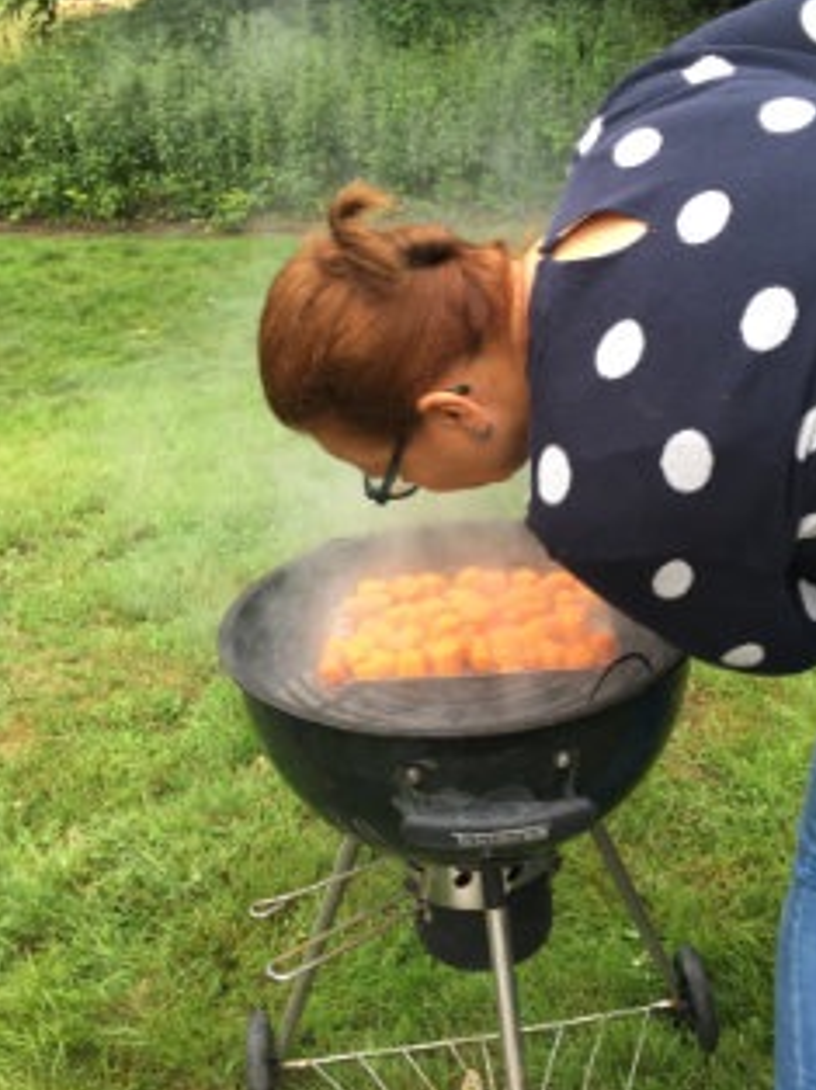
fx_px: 1165
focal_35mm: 37
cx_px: 462
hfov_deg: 38.5
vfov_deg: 50.2
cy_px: 538
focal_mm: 4.2
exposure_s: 1/50
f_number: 2.2
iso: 32
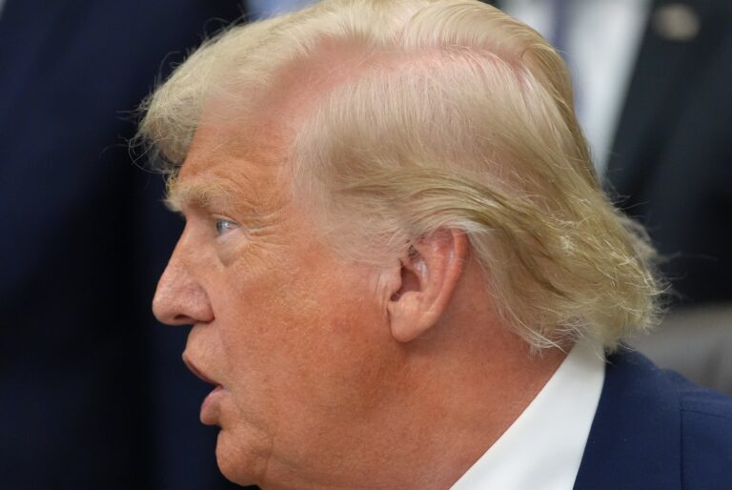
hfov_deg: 8.4
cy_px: 245
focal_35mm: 244
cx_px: 366
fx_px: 4967
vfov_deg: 5.6
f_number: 2.8
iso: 5000
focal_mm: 163
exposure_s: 1/250
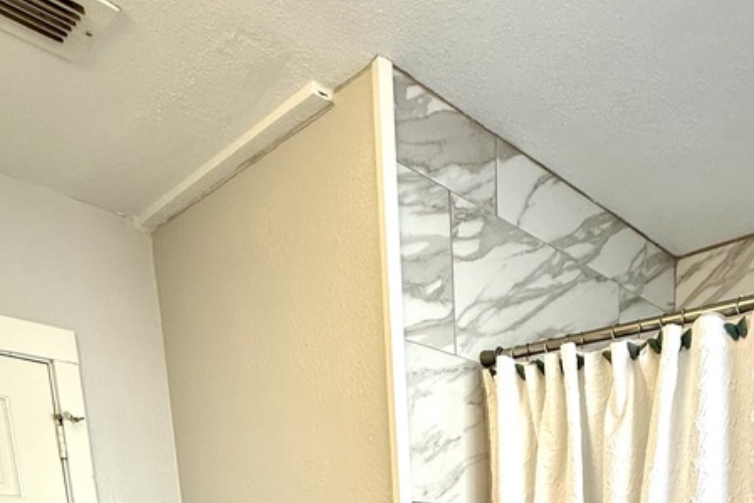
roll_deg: +0.3
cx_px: 568
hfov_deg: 52.0
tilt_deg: -12.3
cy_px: 739
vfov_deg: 27.4
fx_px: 734
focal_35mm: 35
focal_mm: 2.22
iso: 125
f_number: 2.2
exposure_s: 1/120
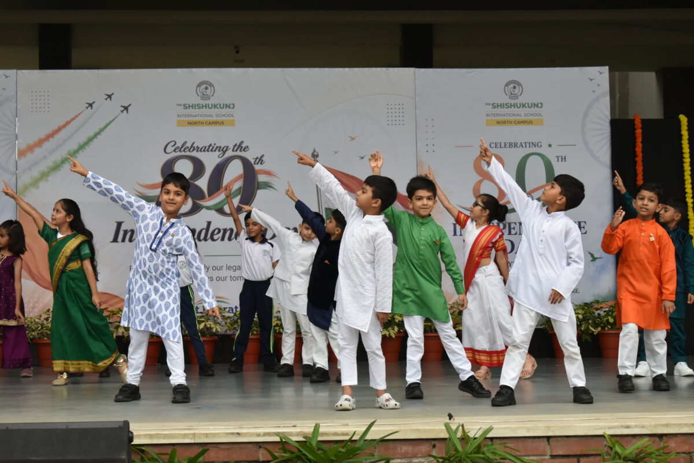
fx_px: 1590
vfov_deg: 16.6
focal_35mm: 82
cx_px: 347
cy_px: 232
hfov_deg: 24.6
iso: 800
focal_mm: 55
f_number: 5.6
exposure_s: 1/500
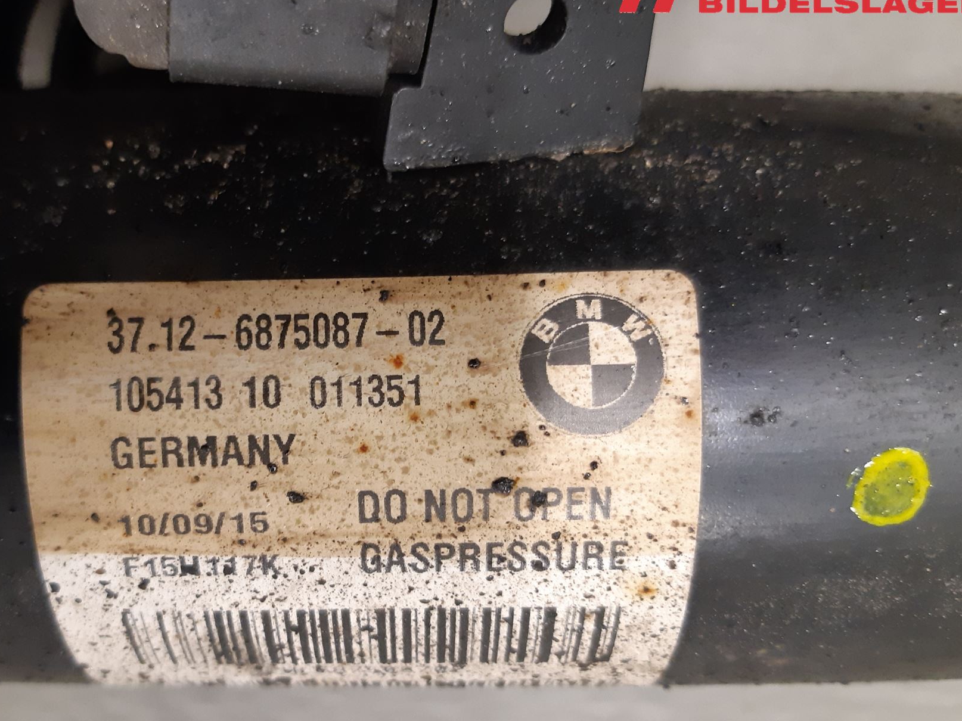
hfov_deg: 54.9
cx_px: 374
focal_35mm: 33
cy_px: 369
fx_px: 917
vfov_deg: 42.9
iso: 250
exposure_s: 1/33
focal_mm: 3.93
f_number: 1.7
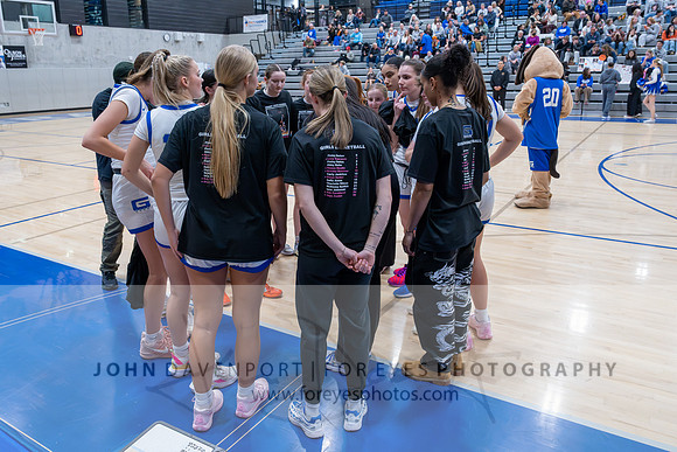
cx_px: 316
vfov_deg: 45.9
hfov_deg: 64.8
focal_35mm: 28
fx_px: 533
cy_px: 196
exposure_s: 1/200
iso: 8000
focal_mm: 24
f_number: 5.6
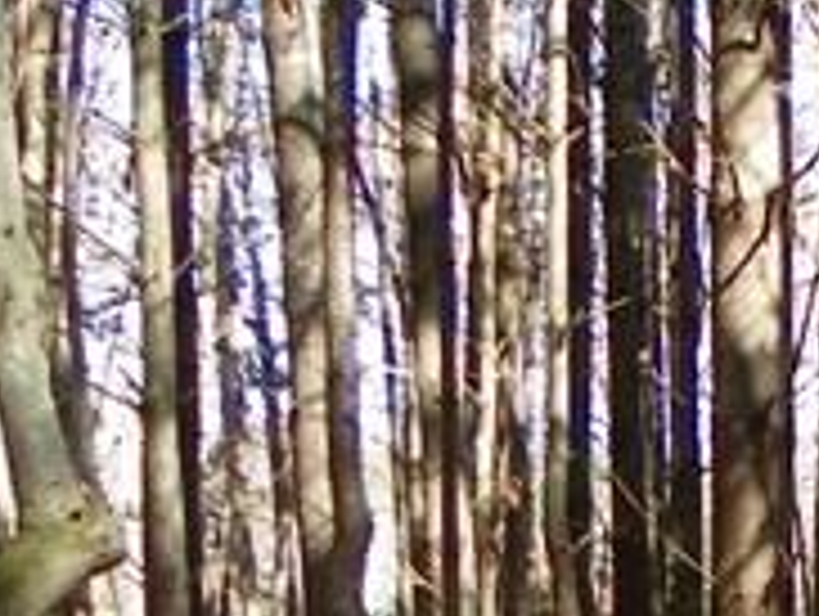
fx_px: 3459
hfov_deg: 10.7
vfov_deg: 9.7
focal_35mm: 146
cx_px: 2203
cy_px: 1057
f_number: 2.8
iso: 64
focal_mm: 4.6
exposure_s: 1/160
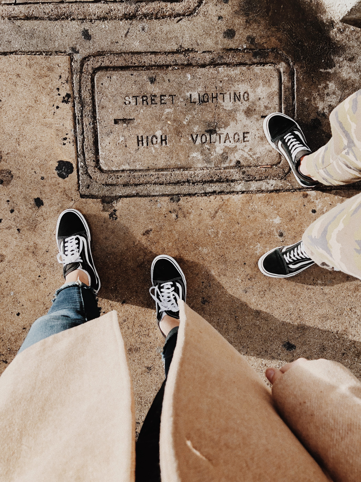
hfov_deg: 49.7
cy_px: 241
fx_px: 389
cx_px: 180
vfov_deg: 63.4
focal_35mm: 28
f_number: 1.8
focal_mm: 3.99
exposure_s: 1/291
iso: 20
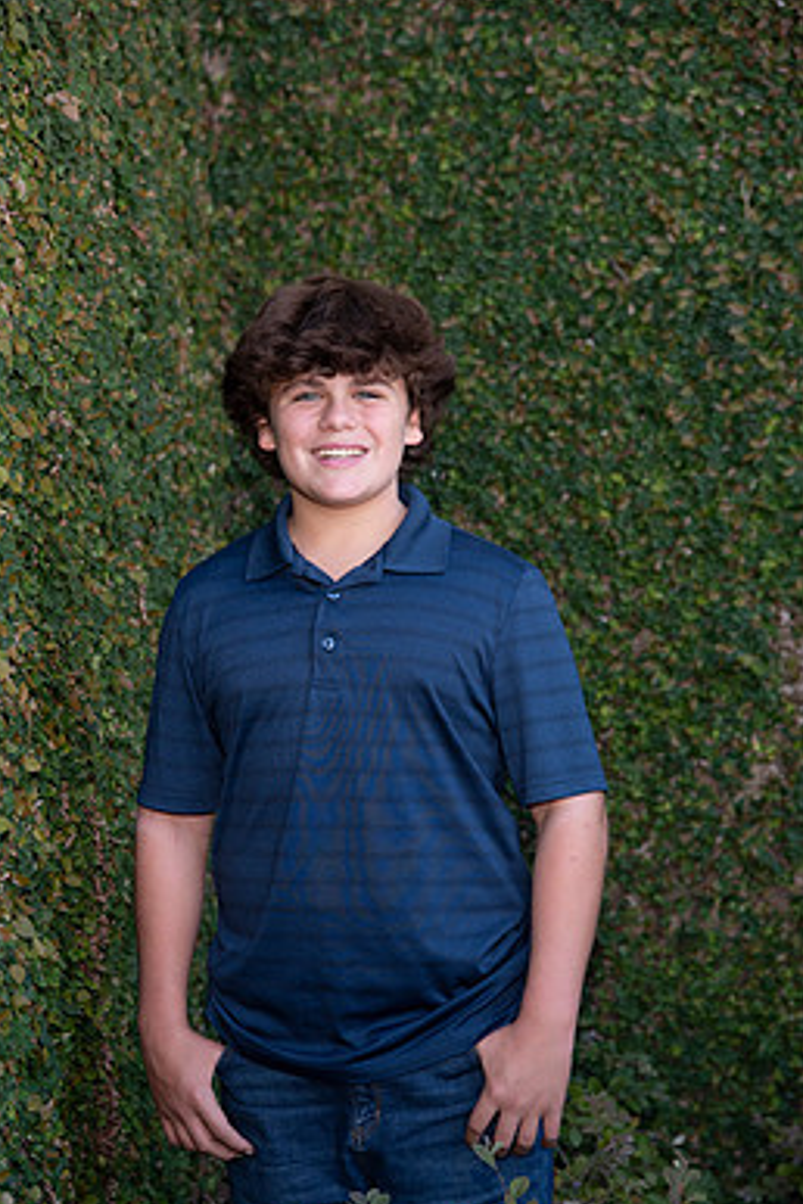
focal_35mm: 107
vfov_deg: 19.1
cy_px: 681
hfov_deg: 12.8
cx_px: 339
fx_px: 3580
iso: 640
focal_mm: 92
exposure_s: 1/250
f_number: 5
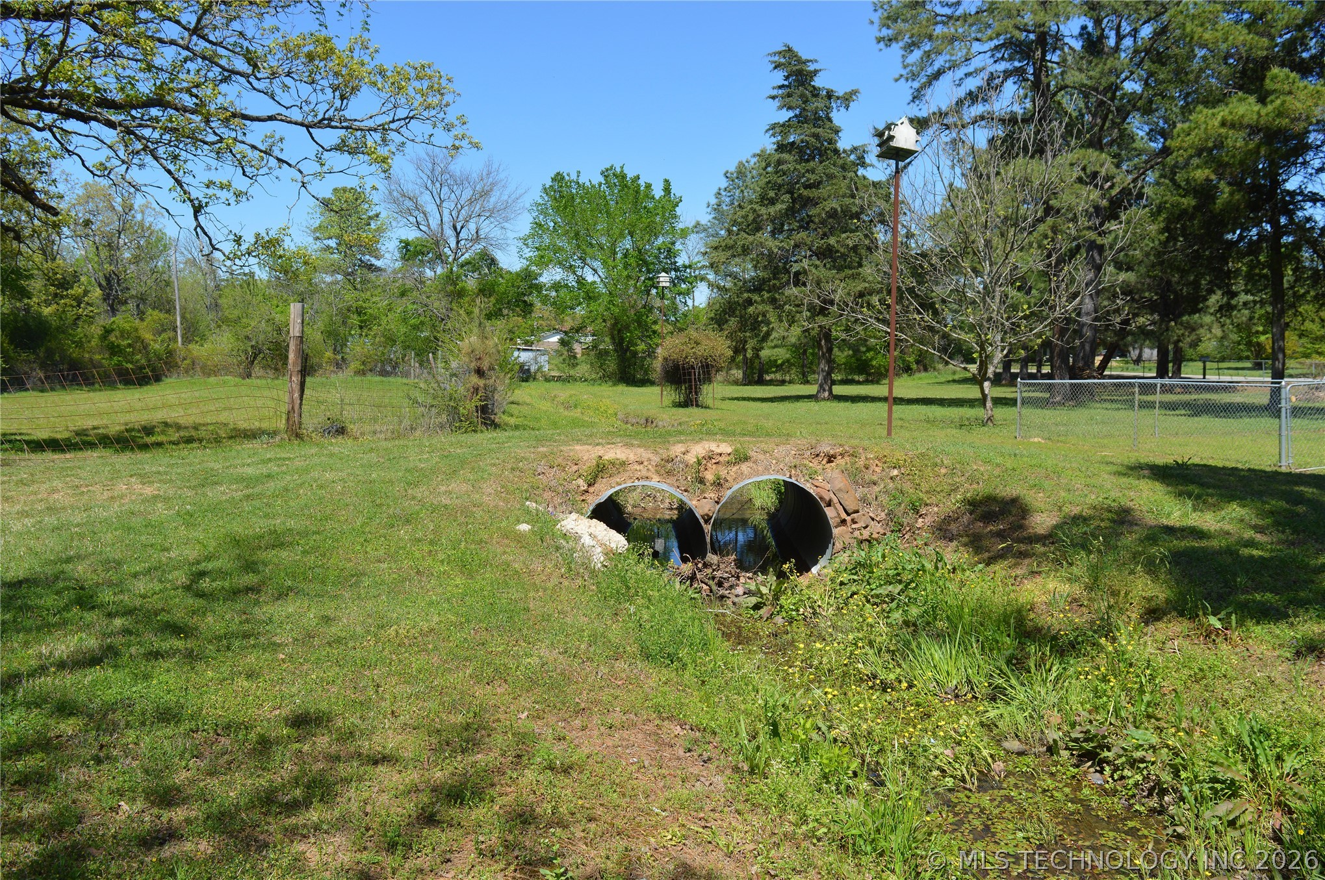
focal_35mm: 27
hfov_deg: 67.4
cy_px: 440
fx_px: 993
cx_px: 662
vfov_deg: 47.8
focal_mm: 18
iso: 100
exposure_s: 1/250
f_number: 8
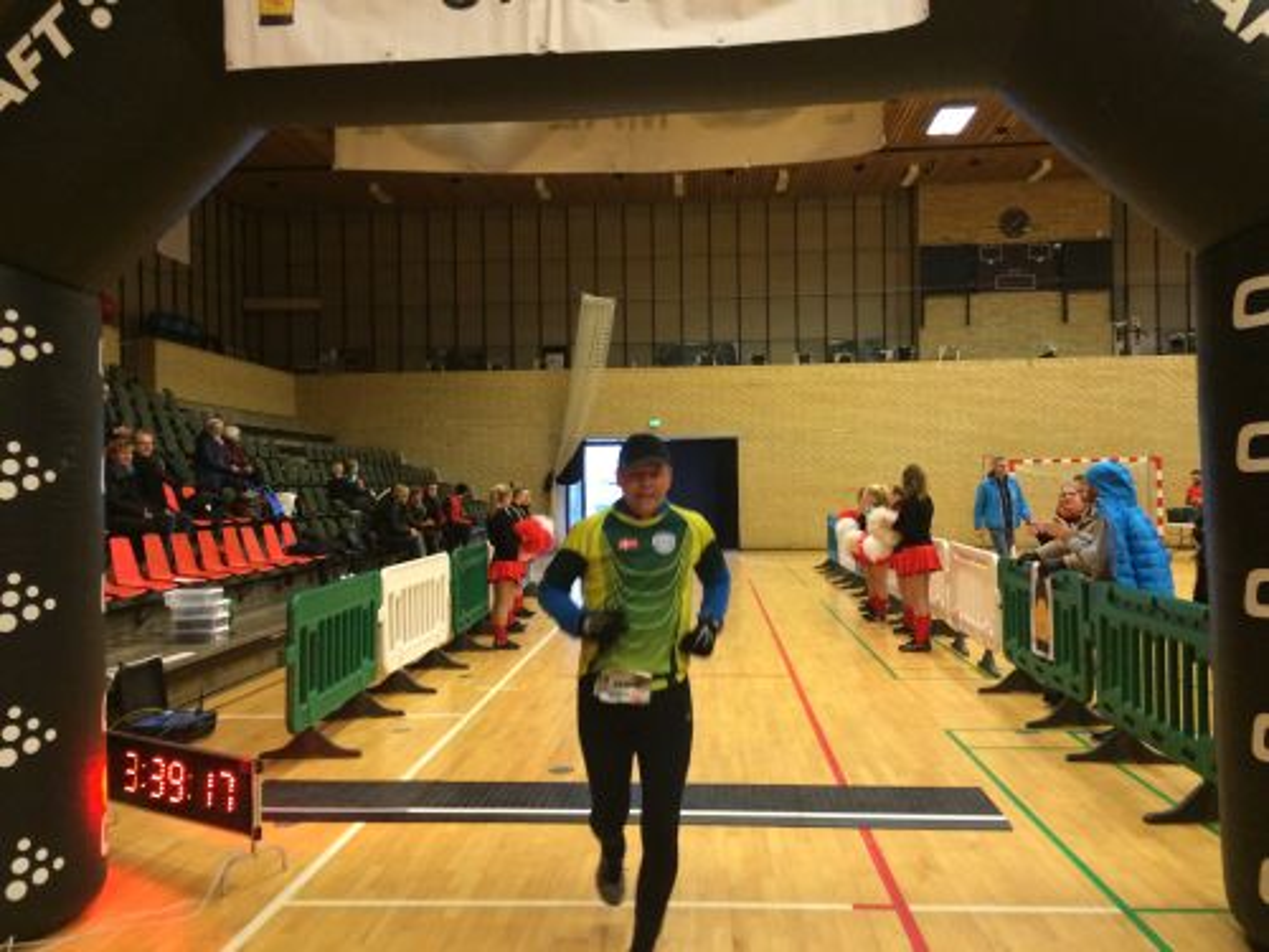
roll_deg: +1.6
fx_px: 1063
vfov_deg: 48.2
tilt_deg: -0.7
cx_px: 634
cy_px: 476
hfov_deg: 61.7
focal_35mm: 29
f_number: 2.2
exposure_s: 1/30
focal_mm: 4.15
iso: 200
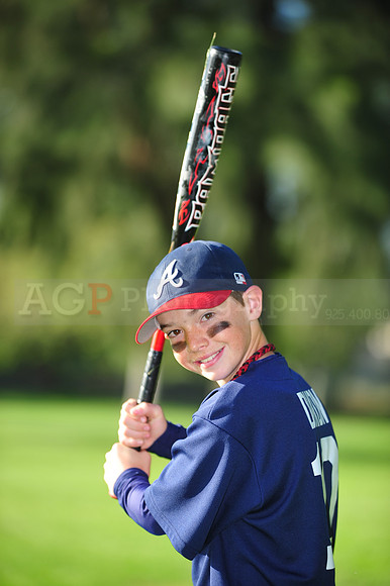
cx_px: 195
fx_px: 3254
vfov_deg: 10.3
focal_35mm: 200
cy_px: 293
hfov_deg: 6.9
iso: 200
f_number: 4
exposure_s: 1/500
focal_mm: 200
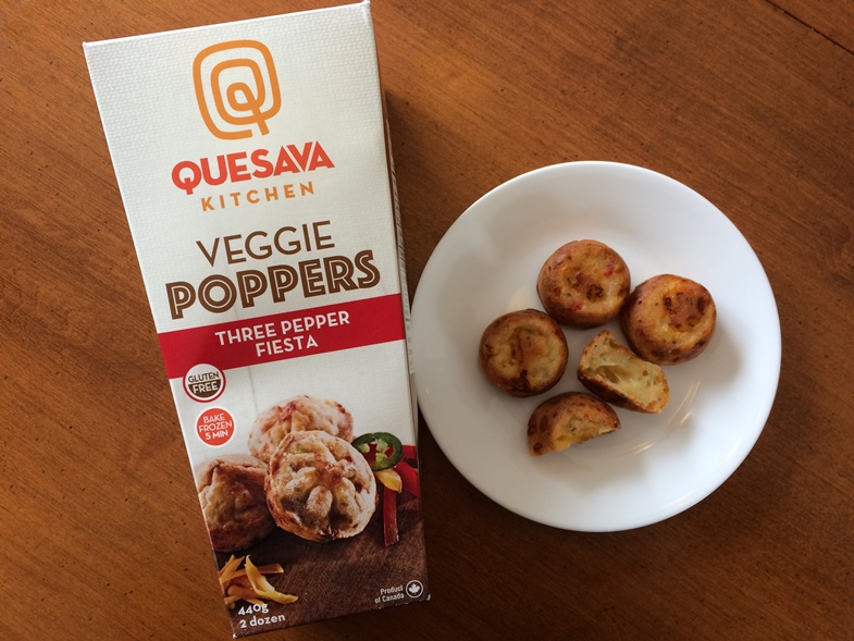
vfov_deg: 48.2
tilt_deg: -85.1
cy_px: 320
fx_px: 716
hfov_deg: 61.7
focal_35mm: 29
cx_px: 427
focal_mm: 4.15
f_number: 2.2
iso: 40
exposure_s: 1/40
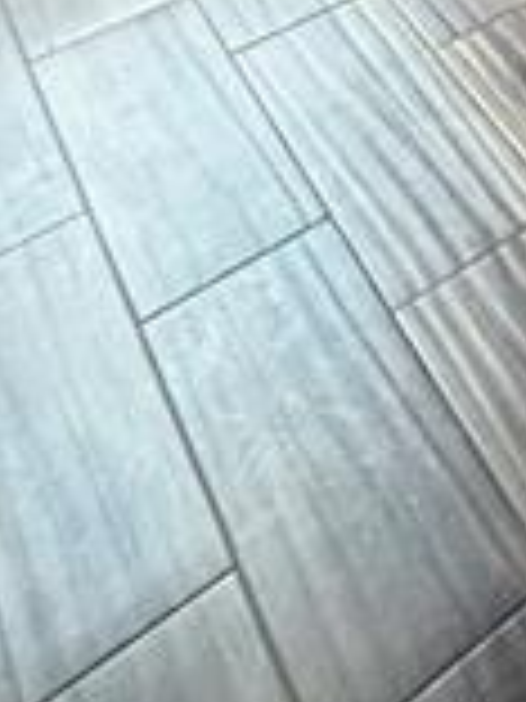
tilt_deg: -8.2
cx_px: 1137
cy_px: -738
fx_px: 1398
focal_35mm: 69
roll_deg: -1.9
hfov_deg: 15.5
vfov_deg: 18.0
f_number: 2.2
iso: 400
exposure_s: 1/60
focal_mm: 2.22
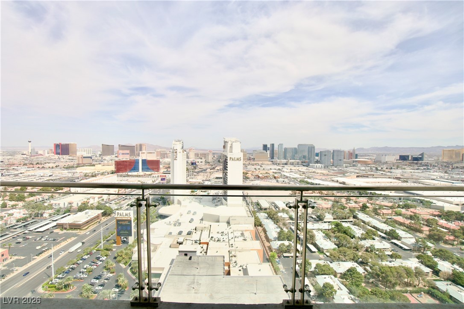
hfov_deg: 100.4
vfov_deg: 77.3
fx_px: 193
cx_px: 232
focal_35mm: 15
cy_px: 154
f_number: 5
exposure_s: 1/1250
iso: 100
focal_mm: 10
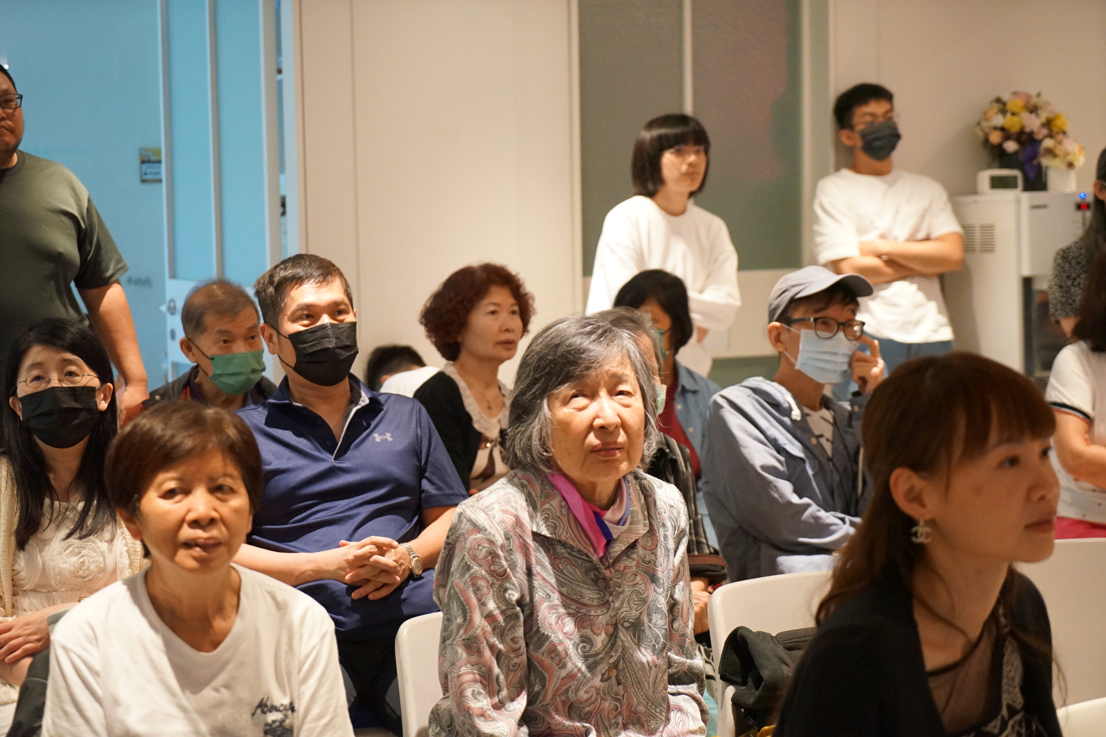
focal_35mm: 70
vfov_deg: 19.5
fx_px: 2150
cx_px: 553
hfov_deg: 28.8
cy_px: 368
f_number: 4
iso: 4000
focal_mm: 70
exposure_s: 1/160
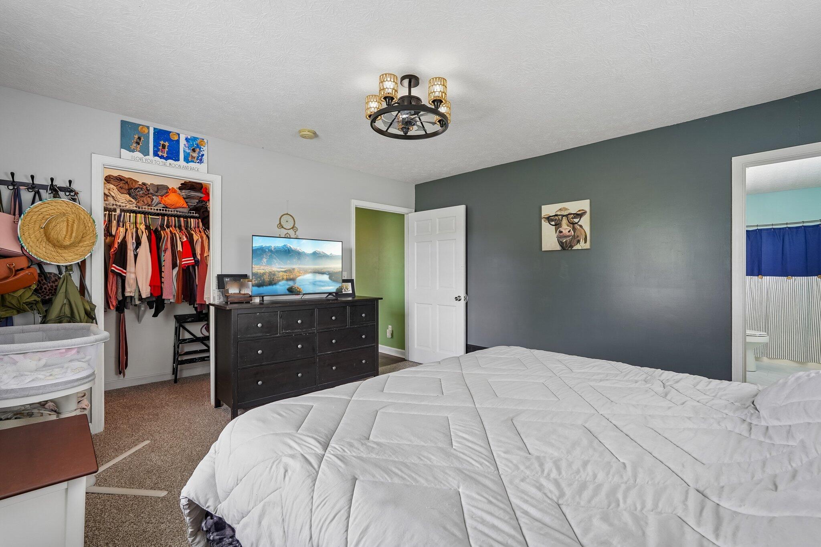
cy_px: 274
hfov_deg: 96.7
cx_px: 410
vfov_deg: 73.7
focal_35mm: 16
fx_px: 365
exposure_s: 1/15
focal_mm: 16
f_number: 8
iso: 400
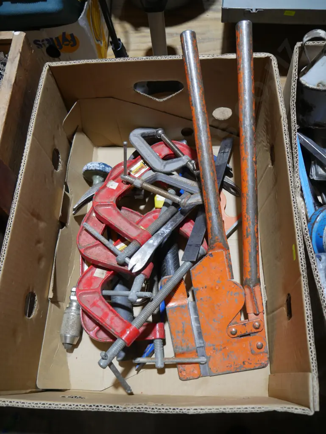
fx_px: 376
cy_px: 217
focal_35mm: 30
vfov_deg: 59.9
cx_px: 163
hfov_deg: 46.8
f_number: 3.6
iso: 320
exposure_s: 1/60
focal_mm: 15
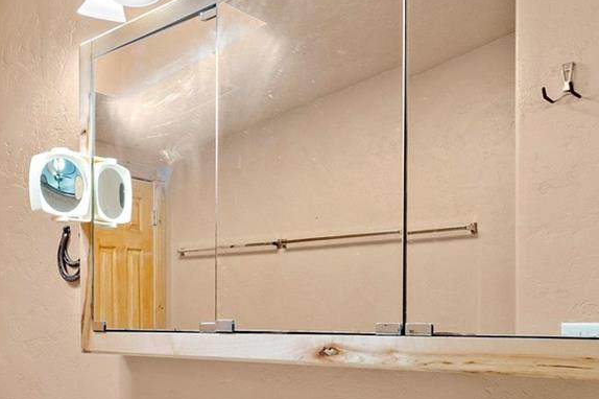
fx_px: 649
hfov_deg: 43.3
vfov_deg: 33.1
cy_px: 325
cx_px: 15
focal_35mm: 39
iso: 640
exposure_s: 1/5
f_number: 14
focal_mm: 14
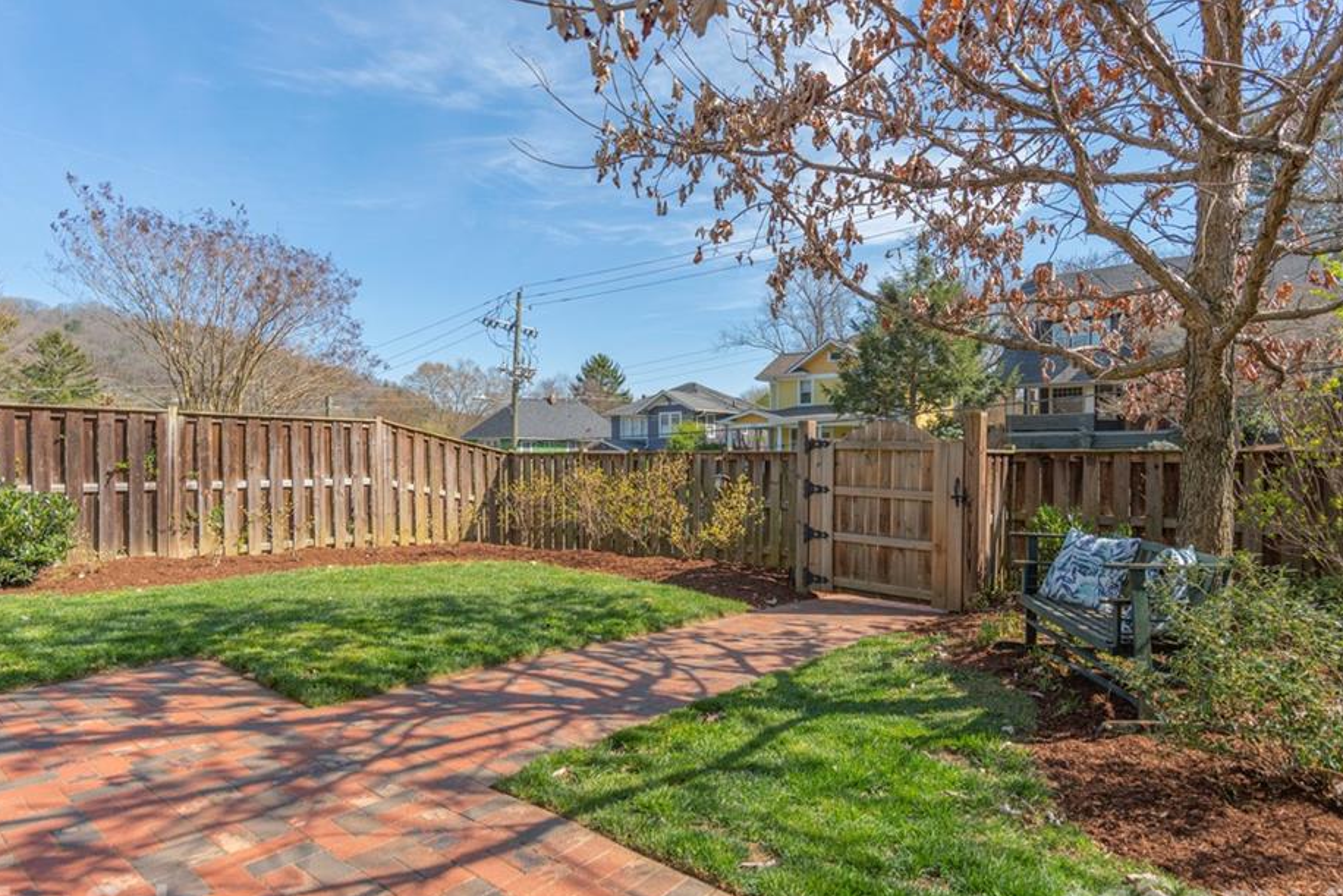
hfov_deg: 86.8
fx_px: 709
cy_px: 476
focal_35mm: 19
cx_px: 718
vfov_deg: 64.5
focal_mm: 17
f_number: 7.1
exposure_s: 1/800
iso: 400
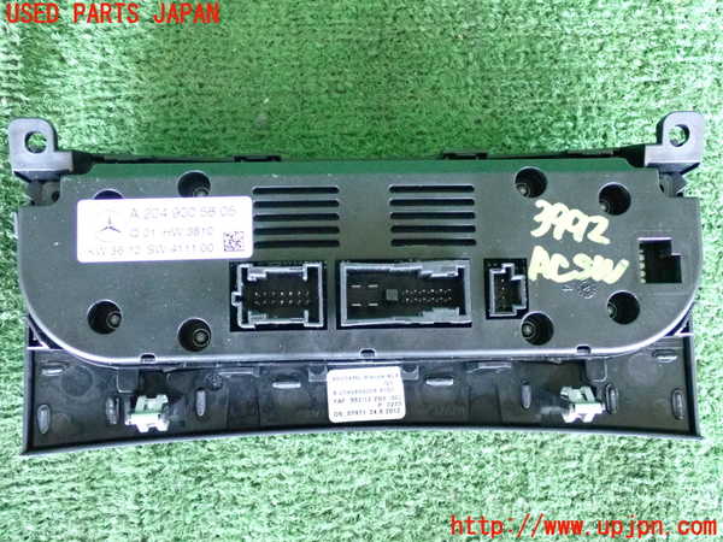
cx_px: 362
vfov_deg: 35.1
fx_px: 856
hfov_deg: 45.8
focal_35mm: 41
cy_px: 271
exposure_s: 1/125
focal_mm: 7.31
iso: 3200
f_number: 2.8
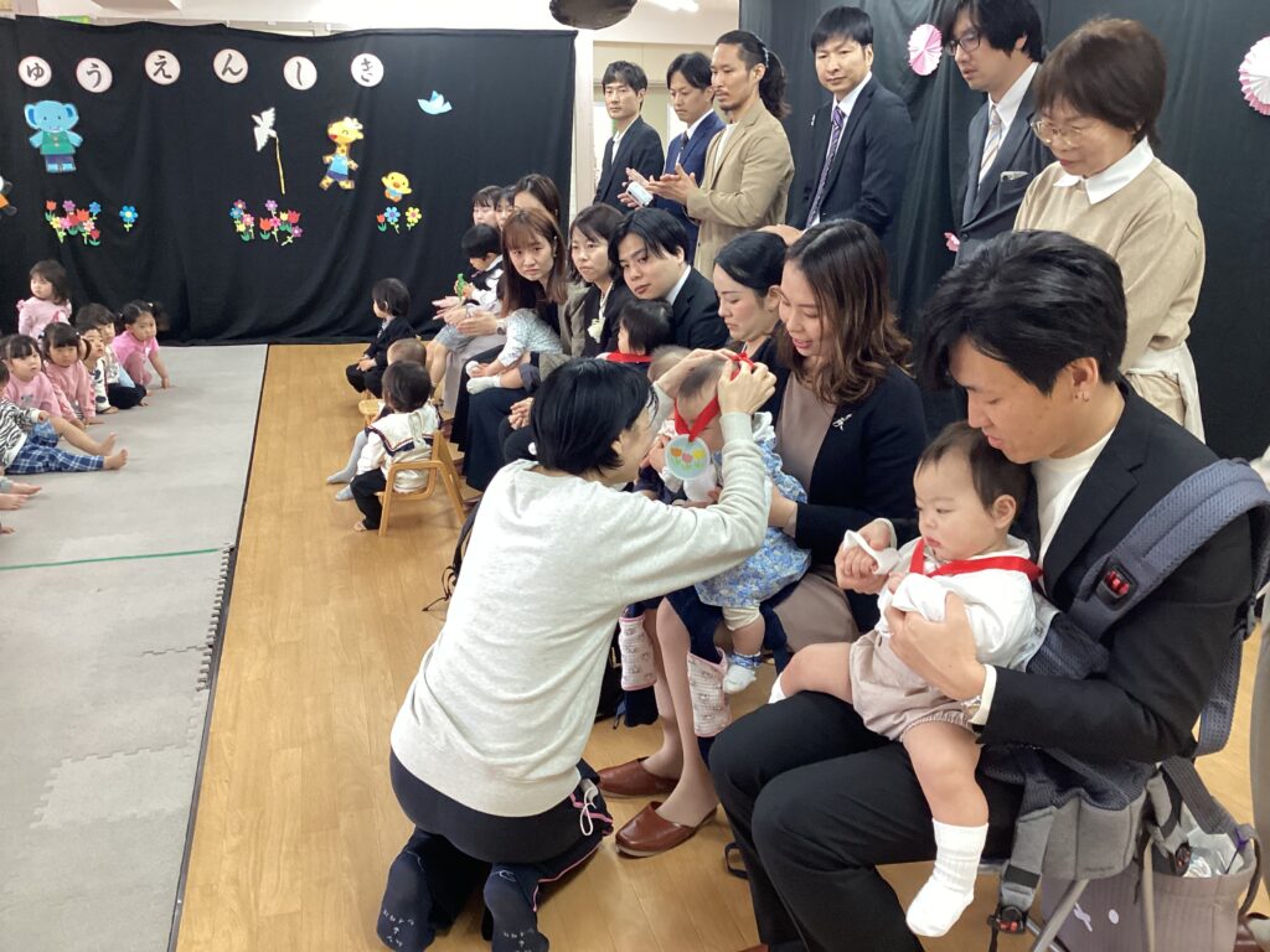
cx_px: 635
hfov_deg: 58.4
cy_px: 476
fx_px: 1137
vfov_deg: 45.4
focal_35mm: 31
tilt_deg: -16.4
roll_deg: -0.2
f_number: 2.4
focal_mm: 3.3
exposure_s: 1/60
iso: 200
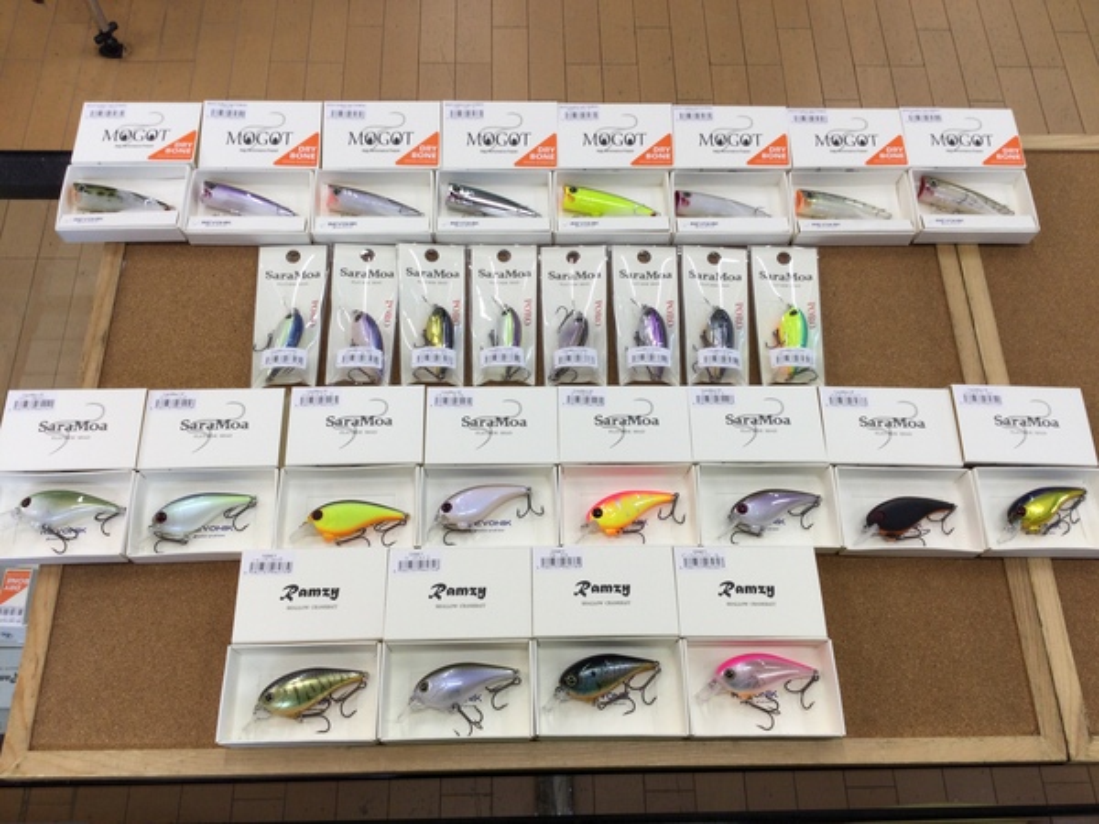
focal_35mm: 31
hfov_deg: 58.4
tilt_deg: -65.9
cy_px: 412
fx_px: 984
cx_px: 550
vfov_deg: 45.4
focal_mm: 3.3
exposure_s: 1/60
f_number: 2.4
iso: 25
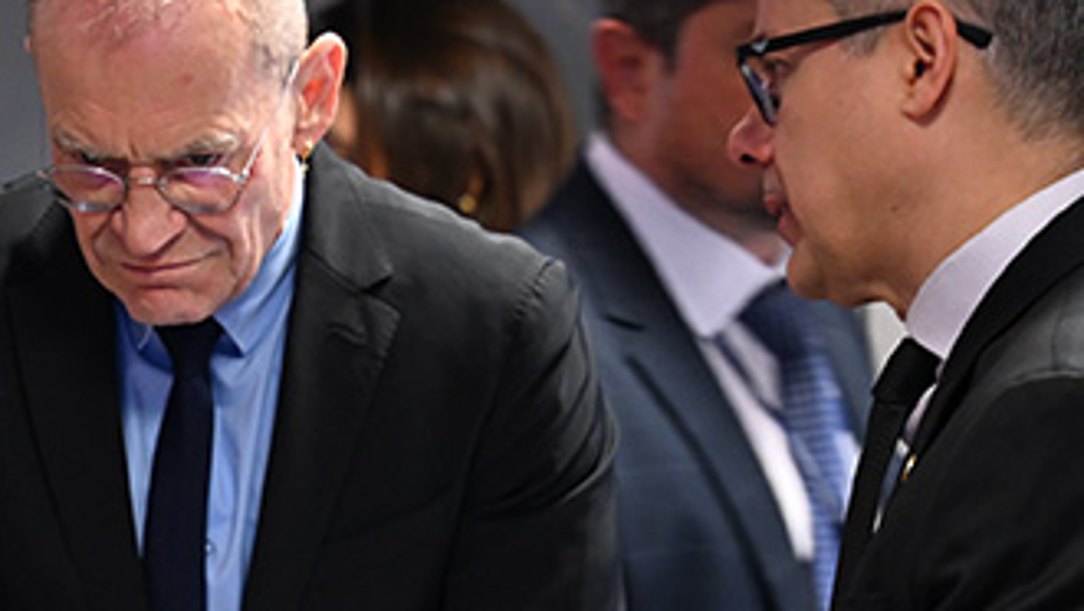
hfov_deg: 6.1
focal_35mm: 354
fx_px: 10180
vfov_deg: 3.4
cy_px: 575
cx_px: 53
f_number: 2.8
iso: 1600
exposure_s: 1/100
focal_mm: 130
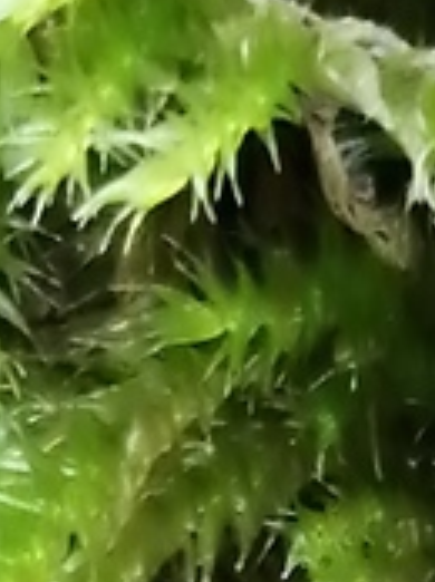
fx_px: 6433
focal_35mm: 383
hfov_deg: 3.8
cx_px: 733
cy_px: 1020
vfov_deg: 5.1
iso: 100
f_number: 1.8
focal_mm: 3.46
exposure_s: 1/33.3
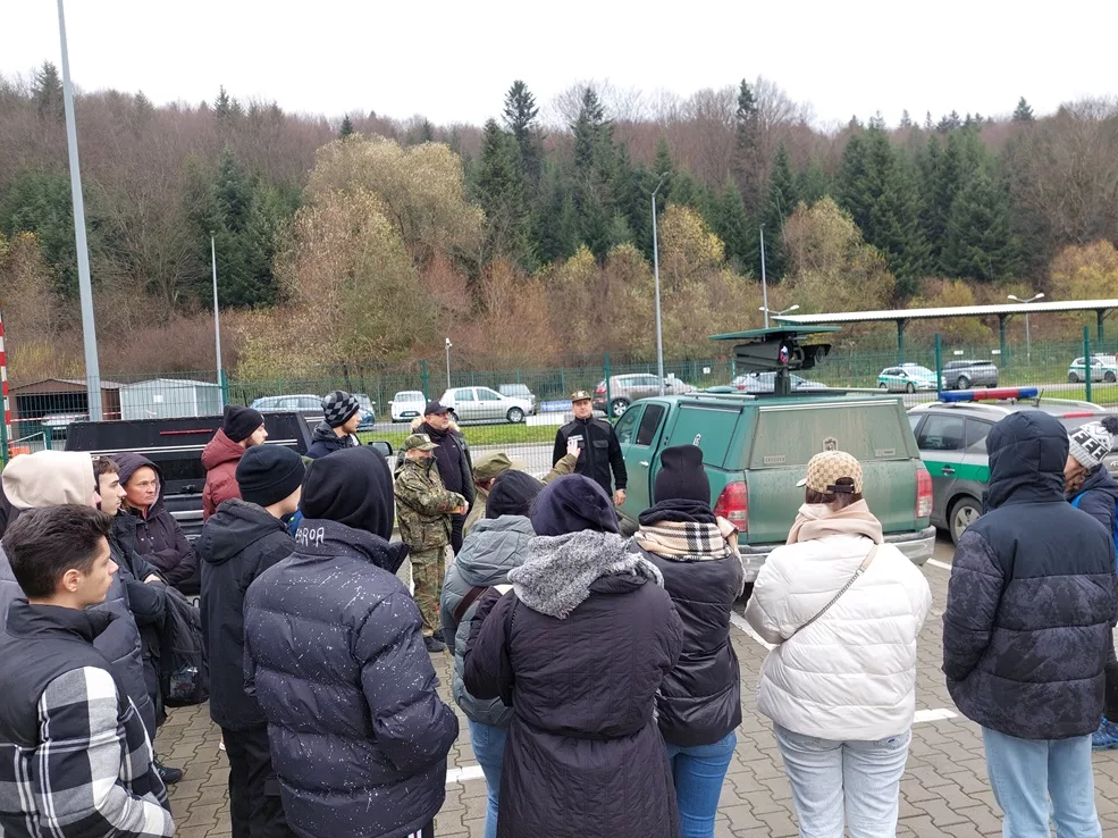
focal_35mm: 26
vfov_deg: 53.0
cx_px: 578
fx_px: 839
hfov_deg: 67.3
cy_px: 420
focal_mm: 5.23
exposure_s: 1/120
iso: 40
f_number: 1.8
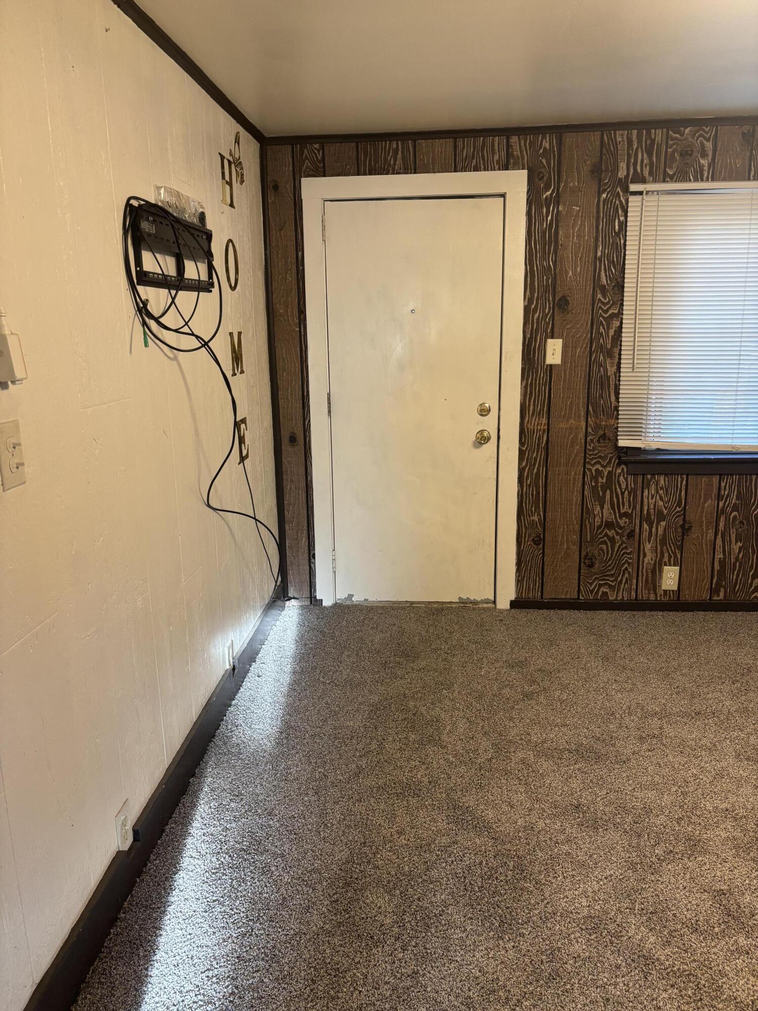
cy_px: 506
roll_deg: +0.3
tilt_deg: -11.9
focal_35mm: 26
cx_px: 379
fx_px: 759
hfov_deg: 53.1
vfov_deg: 67.3
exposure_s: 1/60
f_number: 1.6
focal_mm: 5.96
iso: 200
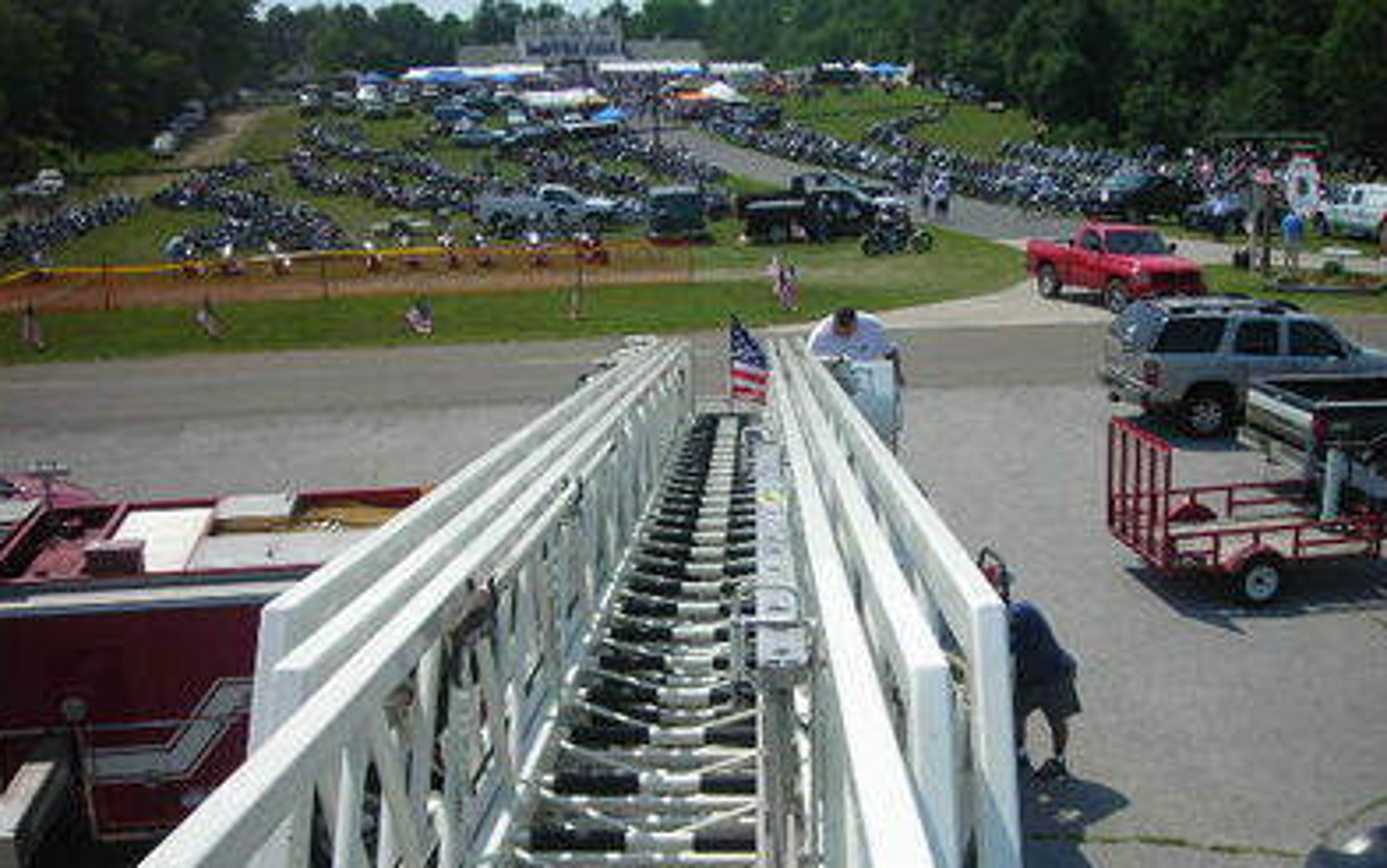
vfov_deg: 31.3
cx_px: 688
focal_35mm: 41
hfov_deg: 48.2
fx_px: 1550
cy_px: 473
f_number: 6.4
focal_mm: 6.3
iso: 50
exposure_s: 1/243
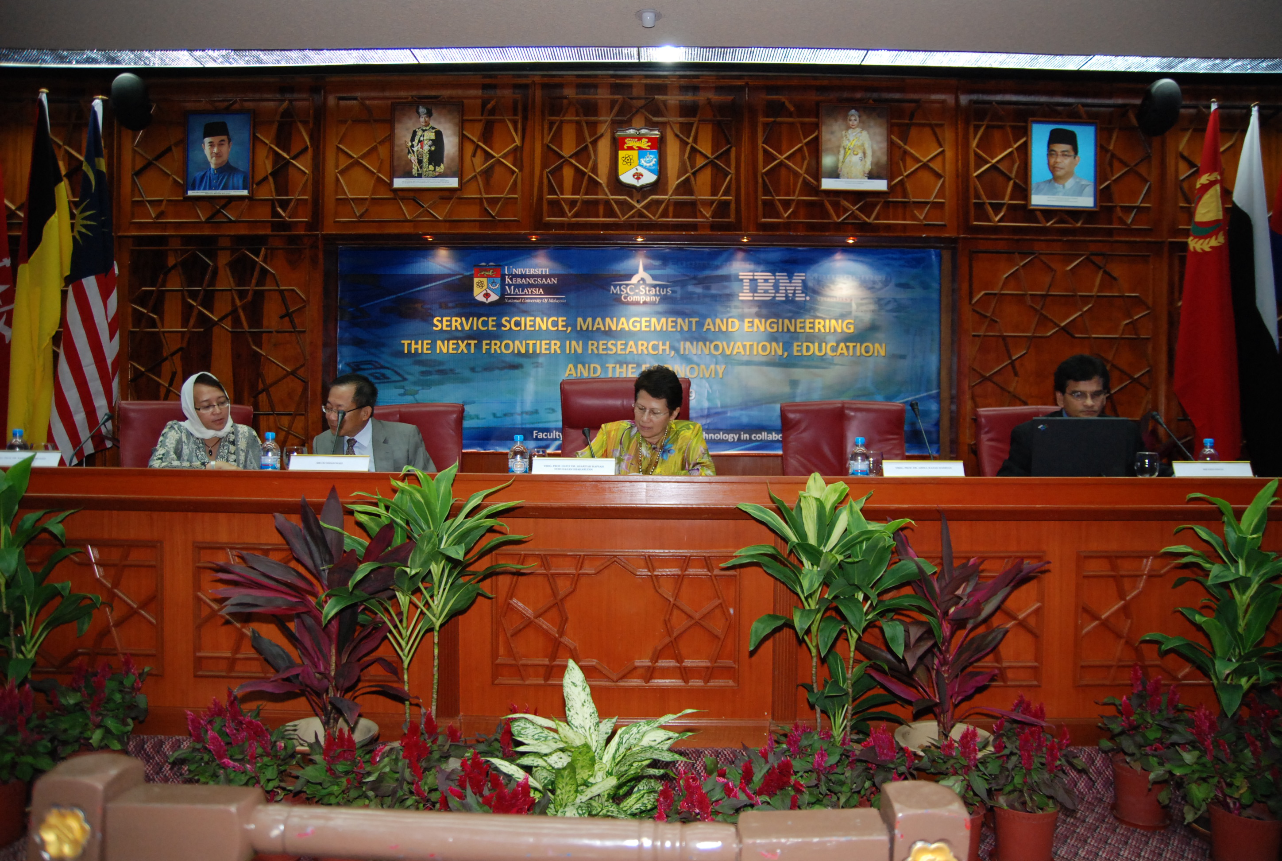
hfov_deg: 70.3
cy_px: 430
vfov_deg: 50.6
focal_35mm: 26
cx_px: 641
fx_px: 910
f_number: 2.8
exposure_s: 1/200
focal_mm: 17
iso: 1000
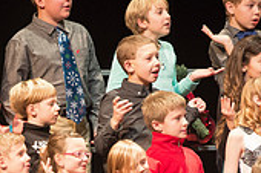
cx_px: 23
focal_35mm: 682
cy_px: 261
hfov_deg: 3.0
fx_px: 4940
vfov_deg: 2.0
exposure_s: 1/125
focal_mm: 200
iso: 2500
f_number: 2.8
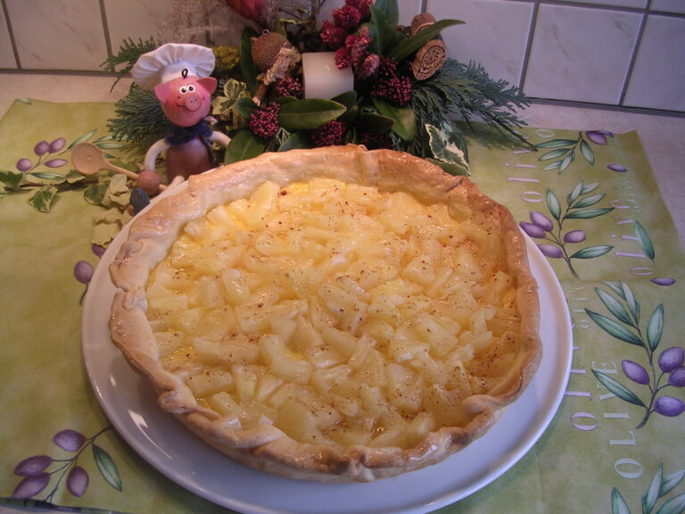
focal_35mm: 38
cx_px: 342
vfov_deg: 37.7
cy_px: 257
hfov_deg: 49.0
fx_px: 752
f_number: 2.8
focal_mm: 5.8
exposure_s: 1/69.3
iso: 100
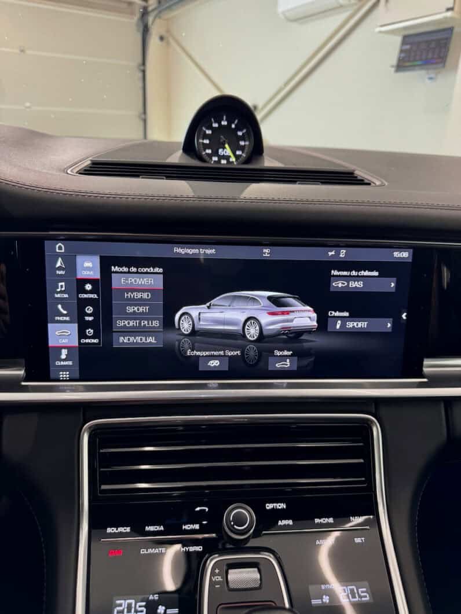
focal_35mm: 24
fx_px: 426
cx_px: 230
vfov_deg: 71.6
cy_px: 307
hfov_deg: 56.8
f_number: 1.8
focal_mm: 6.8
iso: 320
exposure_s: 1/56
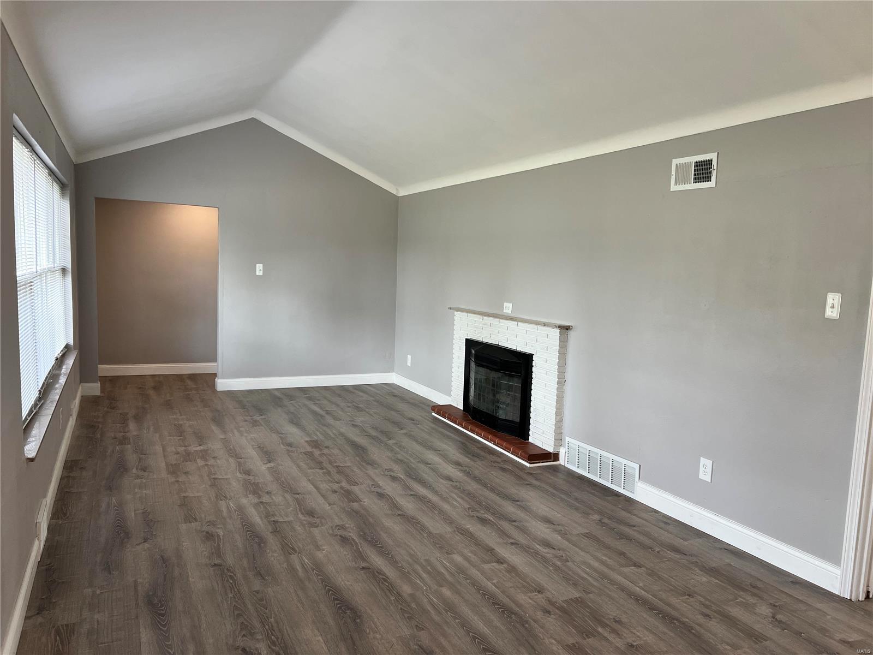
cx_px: 436
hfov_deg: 67.3
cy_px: 328
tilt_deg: -5.6
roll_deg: -2.3
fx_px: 656
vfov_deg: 53.1
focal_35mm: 26
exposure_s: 1/120
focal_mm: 5.7
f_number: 1.5
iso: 125
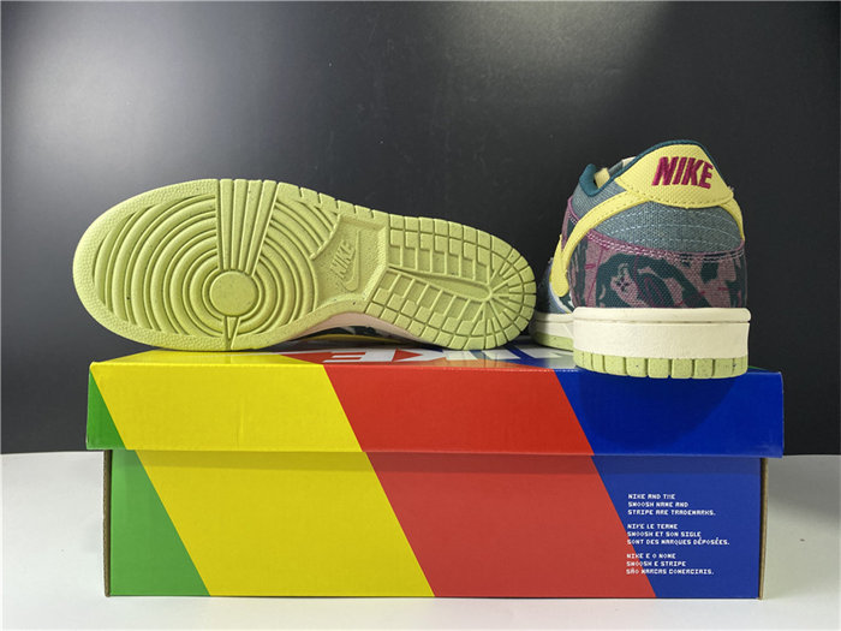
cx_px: 420
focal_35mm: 26
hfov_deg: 67.3
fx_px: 632
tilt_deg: +1.0
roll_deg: +0.7
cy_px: 316
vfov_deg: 53.1
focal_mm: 4.25
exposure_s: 1/60
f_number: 1.8
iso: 125
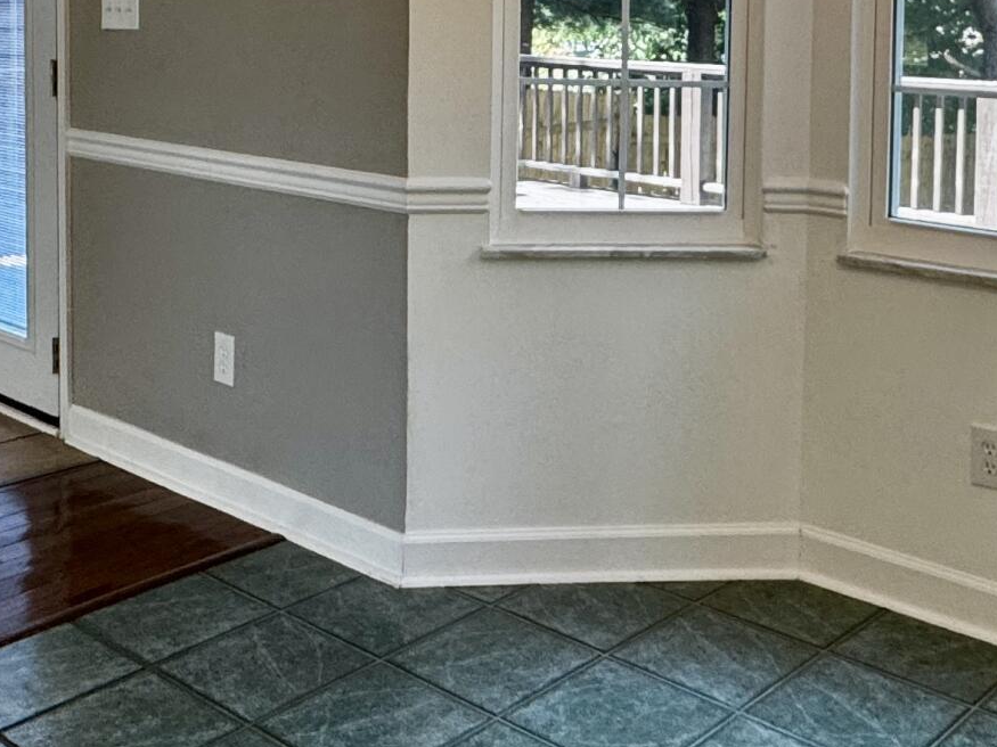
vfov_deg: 29.0
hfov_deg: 39.6
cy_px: 65
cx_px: 549
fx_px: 1382
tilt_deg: -4.6
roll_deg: -0.3
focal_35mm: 48
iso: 160
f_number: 2.2
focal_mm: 2.22
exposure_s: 1/120
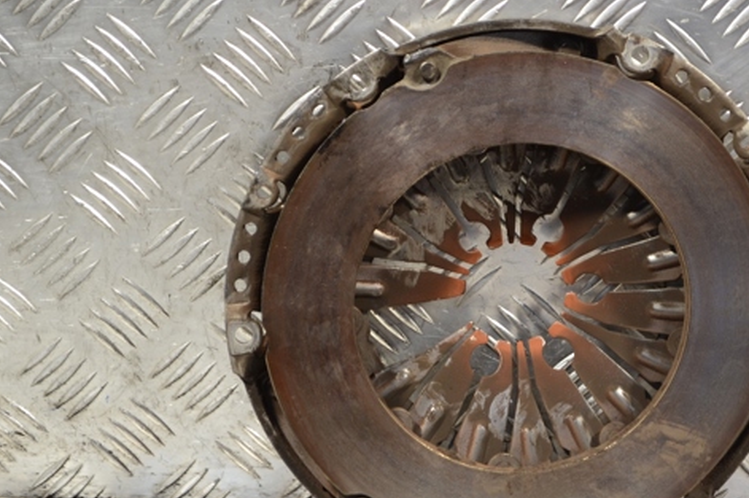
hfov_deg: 20.0
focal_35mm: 102
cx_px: 501
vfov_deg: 13.4
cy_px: 275
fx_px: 2120
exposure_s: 1/30
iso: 560
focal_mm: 50
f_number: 5.6
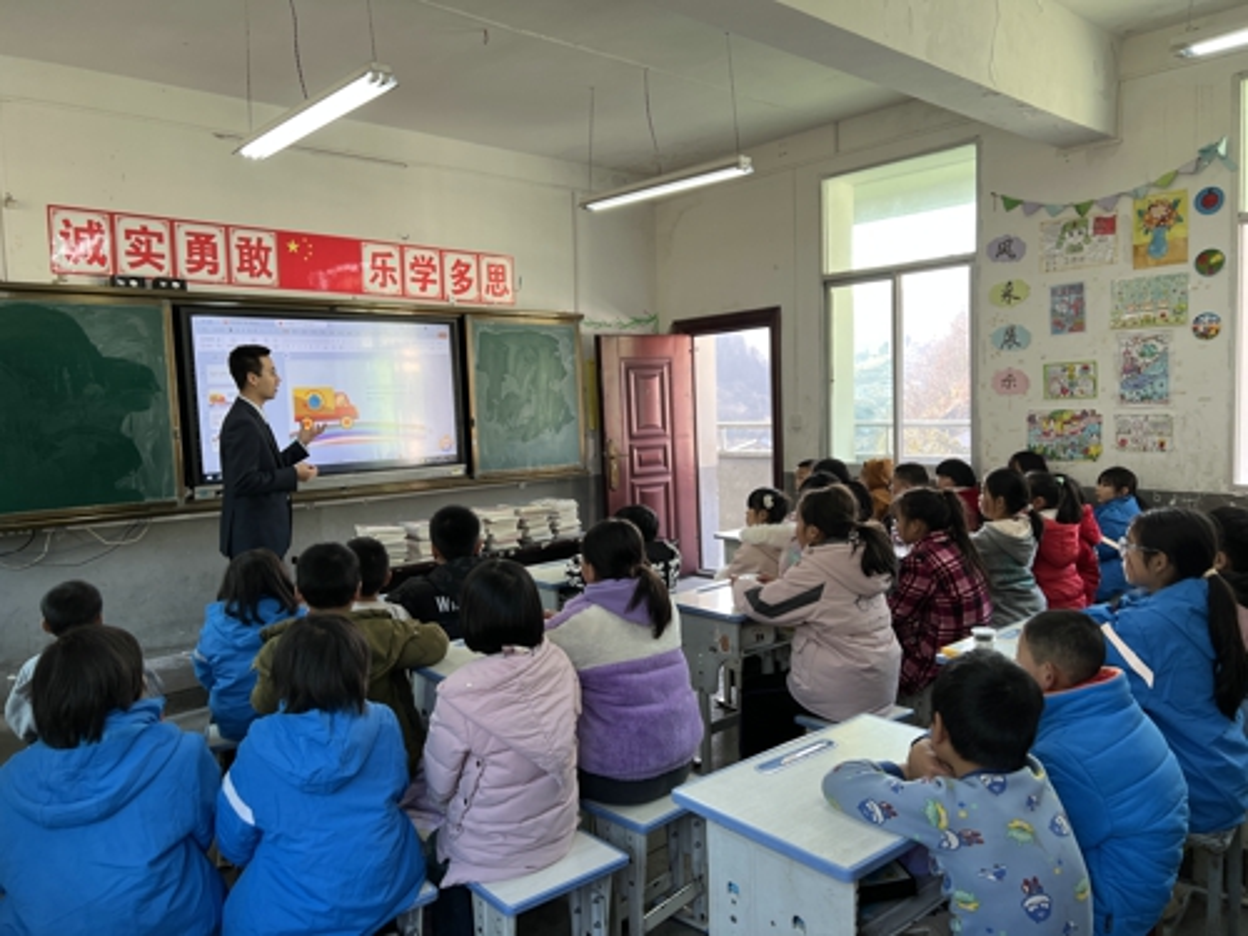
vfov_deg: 53.1
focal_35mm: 26
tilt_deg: -5.4
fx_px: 937
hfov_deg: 67.3
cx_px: 624
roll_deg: +1.5
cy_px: 468
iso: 50
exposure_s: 1/121
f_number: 1.5
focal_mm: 5.7
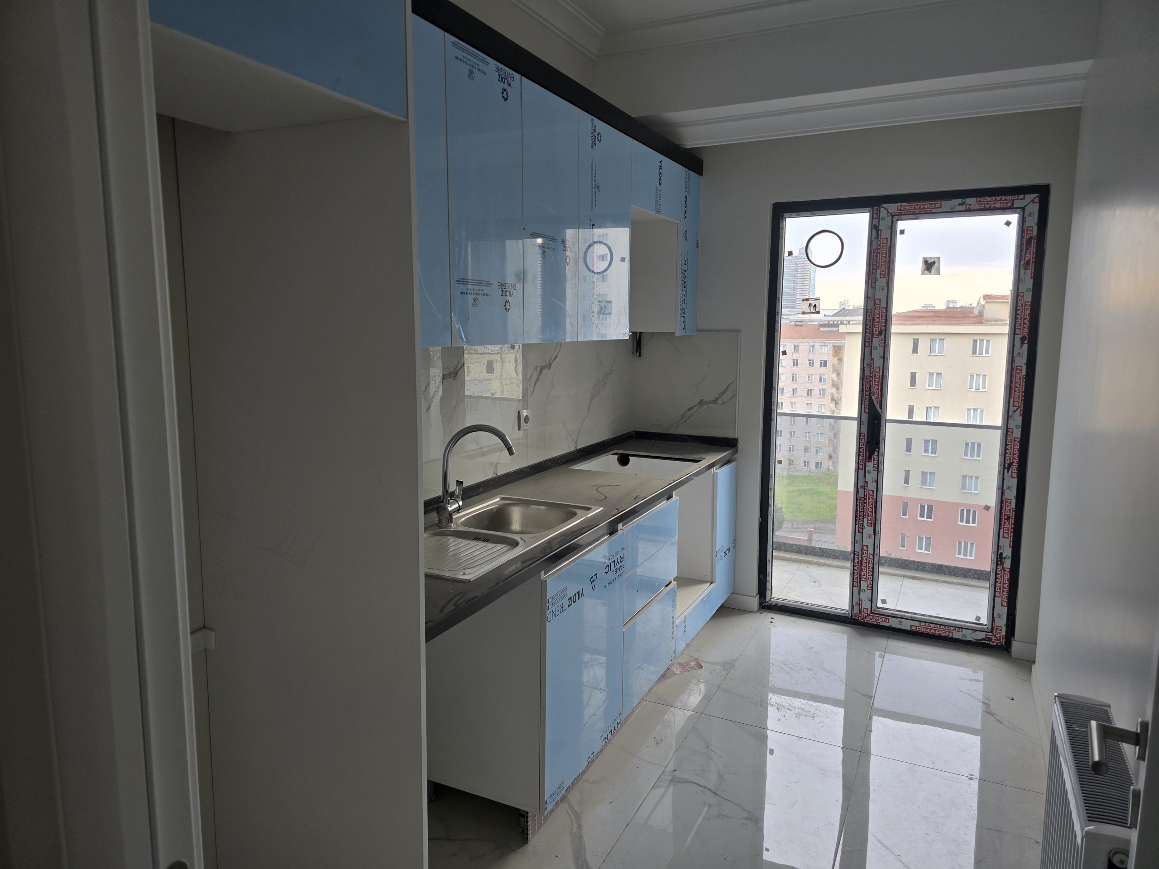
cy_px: 434
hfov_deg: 73.9
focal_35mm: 23
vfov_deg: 58.9
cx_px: 580
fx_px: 770
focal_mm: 6.3
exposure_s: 1/180
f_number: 1.7
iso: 40
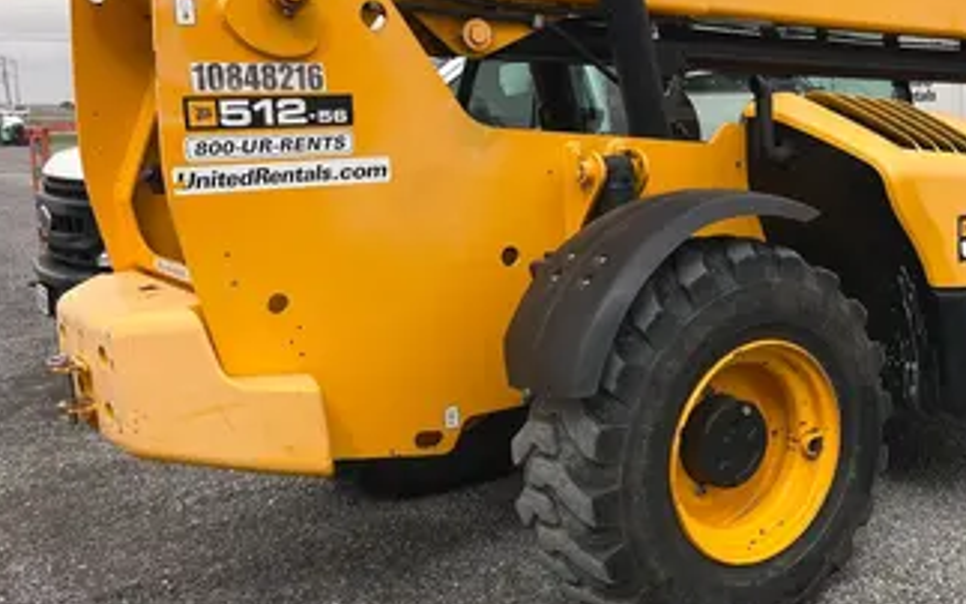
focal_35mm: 47
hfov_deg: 40.3
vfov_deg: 27.4
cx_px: 816
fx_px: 1238
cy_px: 298
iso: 50
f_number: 1.6
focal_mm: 5.1
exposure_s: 1/1600
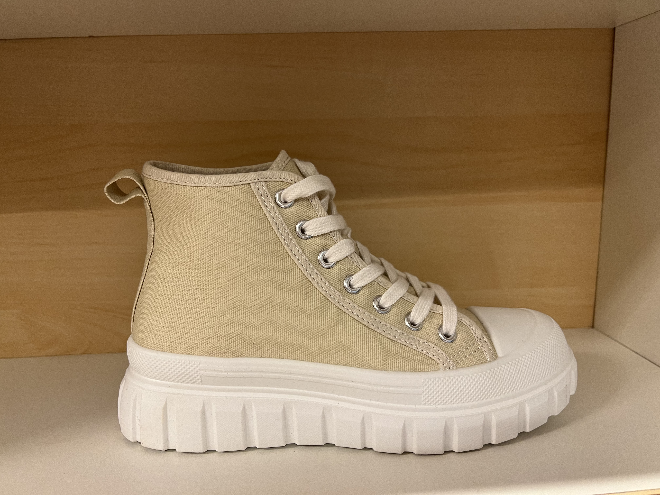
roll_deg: +1.5
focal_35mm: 26
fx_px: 496
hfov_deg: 67.3
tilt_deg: -10.5
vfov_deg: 53.1
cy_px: 248
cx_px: 330
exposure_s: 1/50
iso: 125
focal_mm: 5.7
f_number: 1.5
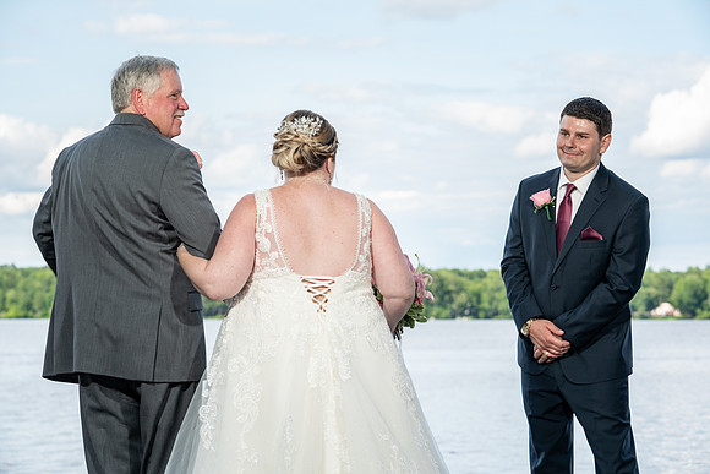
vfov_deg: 15.0
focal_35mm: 91
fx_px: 1797
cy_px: 237
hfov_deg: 22.4
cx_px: 350
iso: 100
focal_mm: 89
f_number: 5.6
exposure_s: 1/200
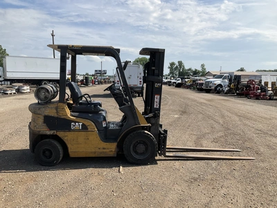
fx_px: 232
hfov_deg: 61.7
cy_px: 104
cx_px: 138
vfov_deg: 48.2
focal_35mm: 29
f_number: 1.8
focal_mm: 3
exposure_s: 1/2058
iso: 25
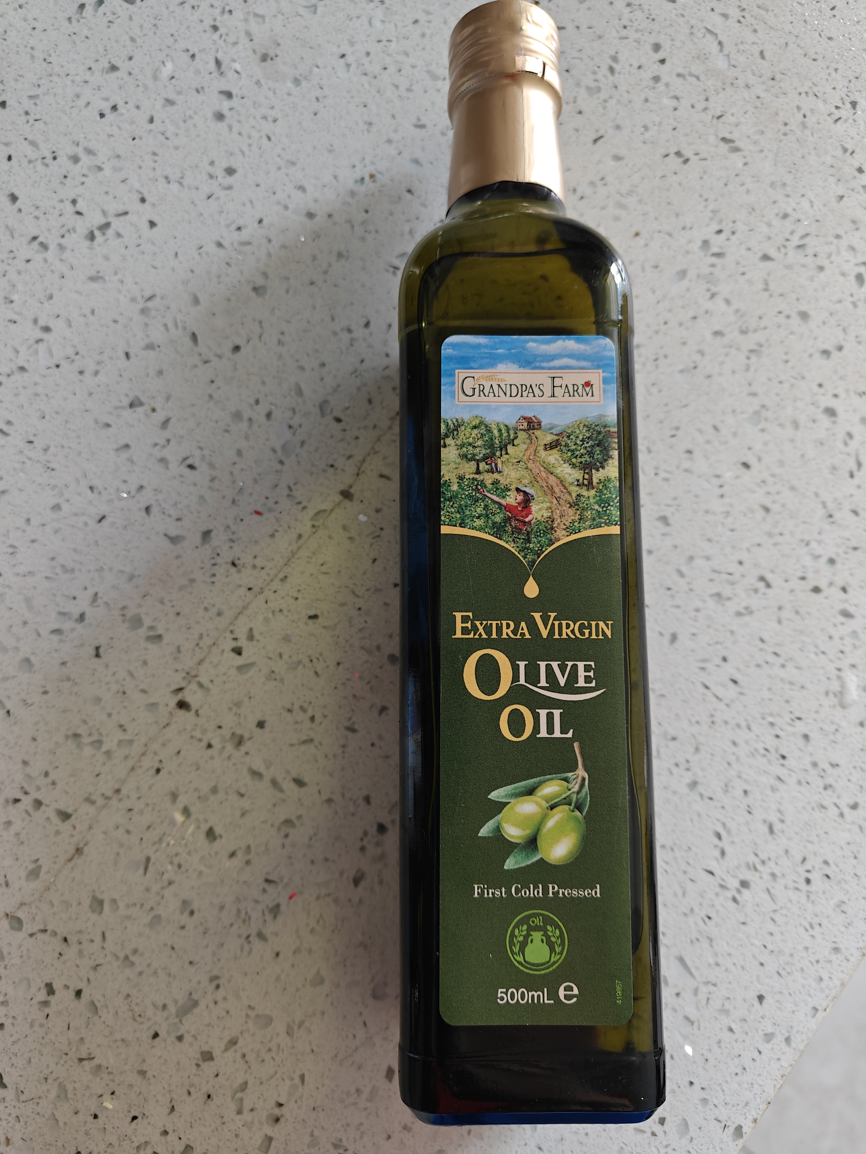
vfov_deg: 71.6
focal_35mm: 24
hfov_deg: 56.8
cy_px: 577
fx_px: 801
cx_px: 433
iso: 250
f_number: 1.8
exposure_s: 1/100
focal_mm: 5.59
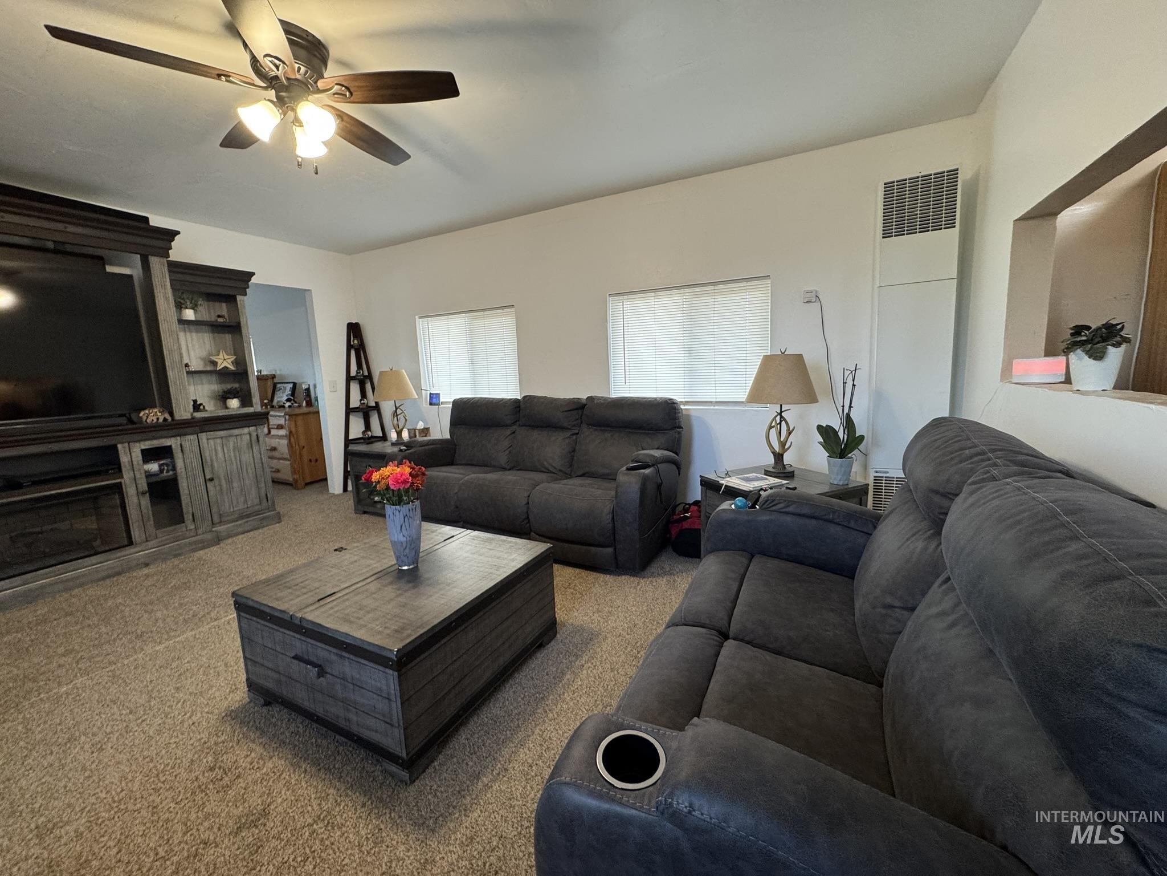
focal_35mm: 14
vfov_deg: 85.7
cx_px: 584
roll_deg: +0.9
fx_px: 472
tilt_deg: -7.9
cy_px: 438
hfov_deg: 102.1
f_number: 2.2
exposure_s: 1/60
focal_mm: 2.22
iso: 200
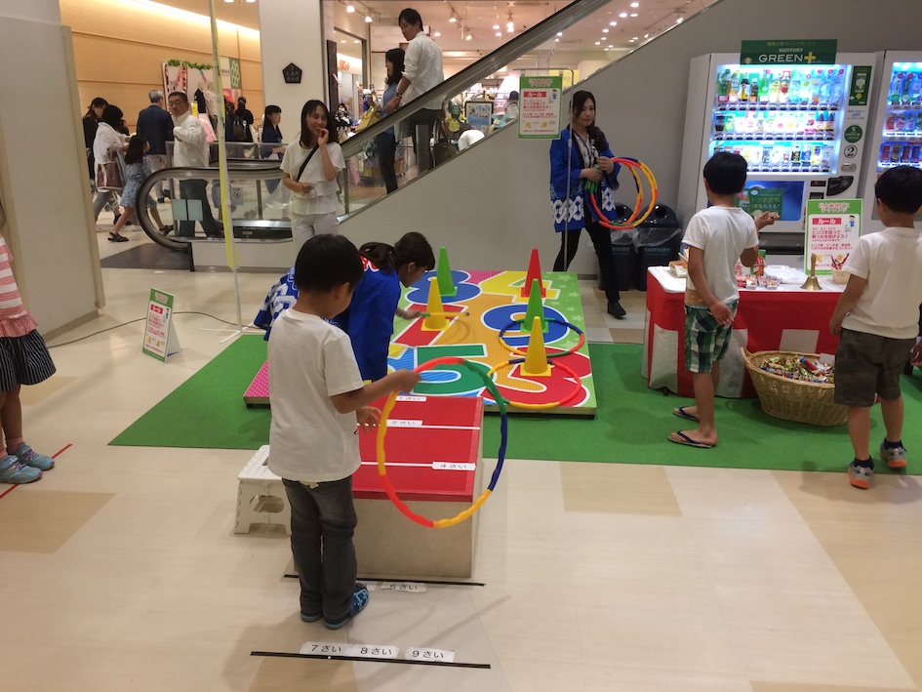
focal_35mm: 29
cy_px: 346
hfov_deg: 61.7
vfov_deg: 48.2
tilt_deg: -14.4
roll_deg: -0.5
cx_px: 461
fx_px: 773
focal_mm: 4.15
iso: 40
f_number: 2.2
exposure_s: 1/30
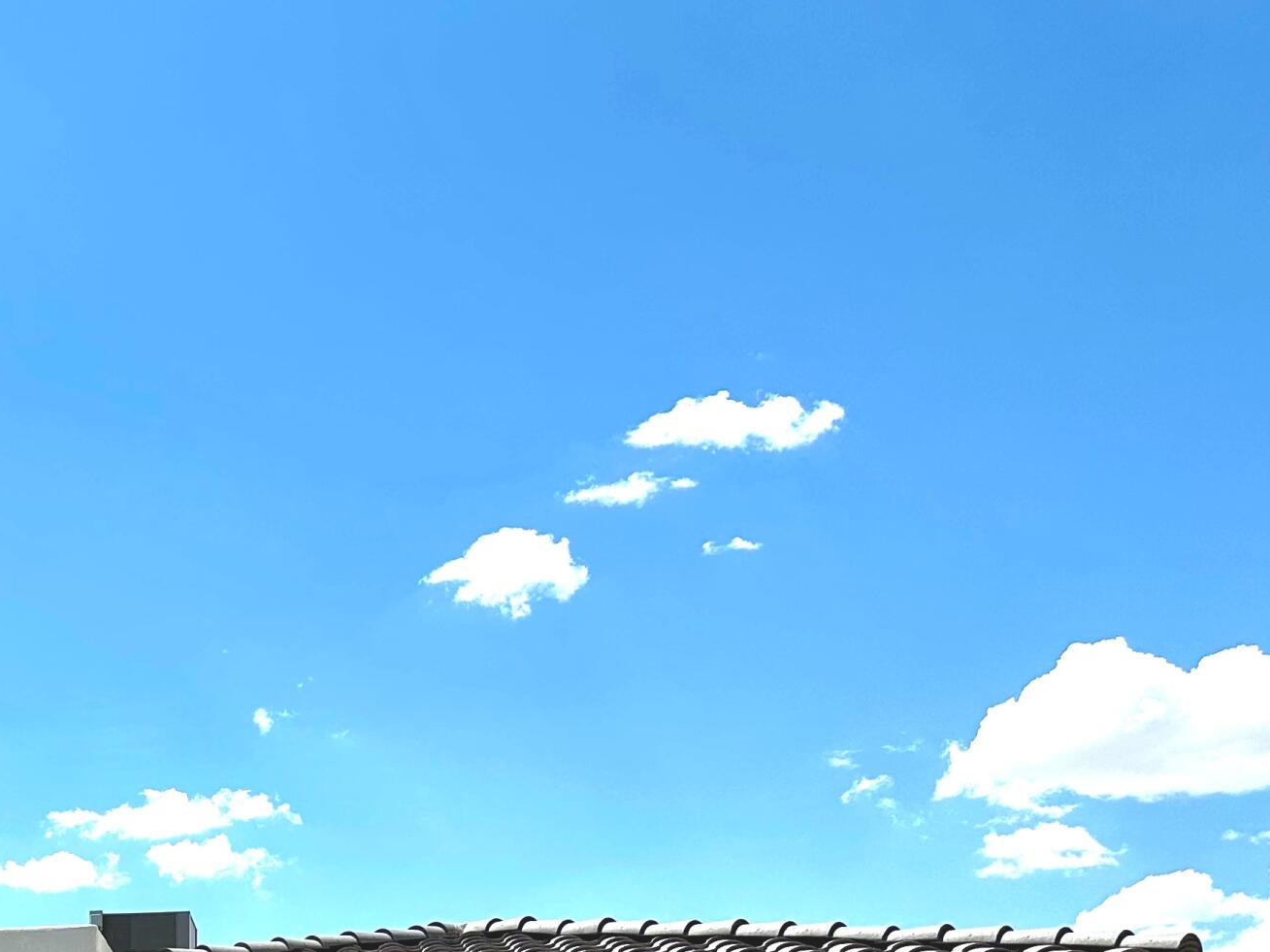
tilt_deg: +6.0
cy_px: 1068
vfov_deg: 24.6
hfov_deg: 30.9
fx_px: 2017
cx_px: -148
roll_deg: -0.2
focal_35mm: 55
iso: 80
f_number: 1.78
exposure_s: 1/7576
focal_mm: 6.86
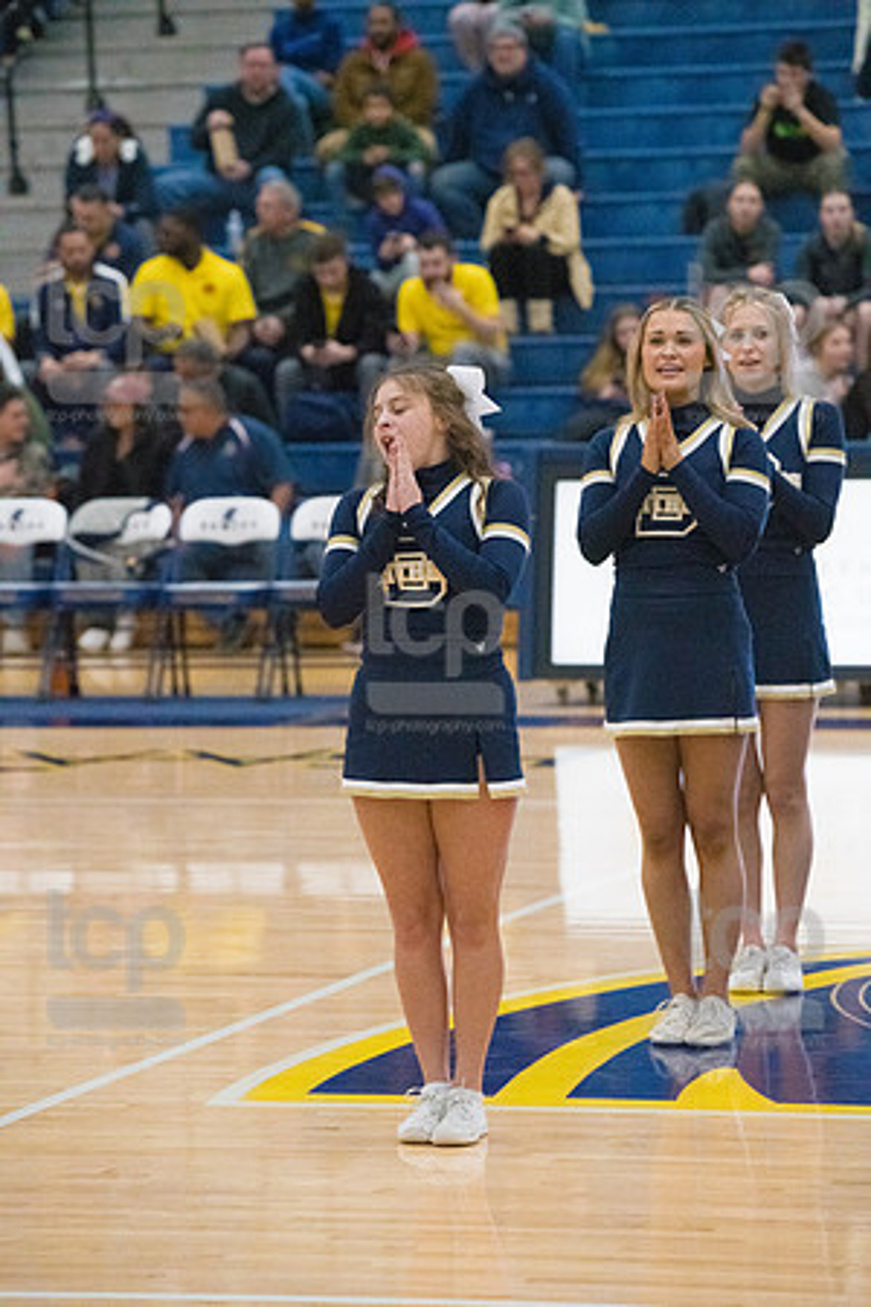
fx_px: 6169
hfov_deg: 8.1
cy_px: 654
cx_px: 436
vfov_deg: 12.1
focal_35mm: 170
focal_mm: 170
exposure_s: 1/1000
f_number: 5
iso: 8000
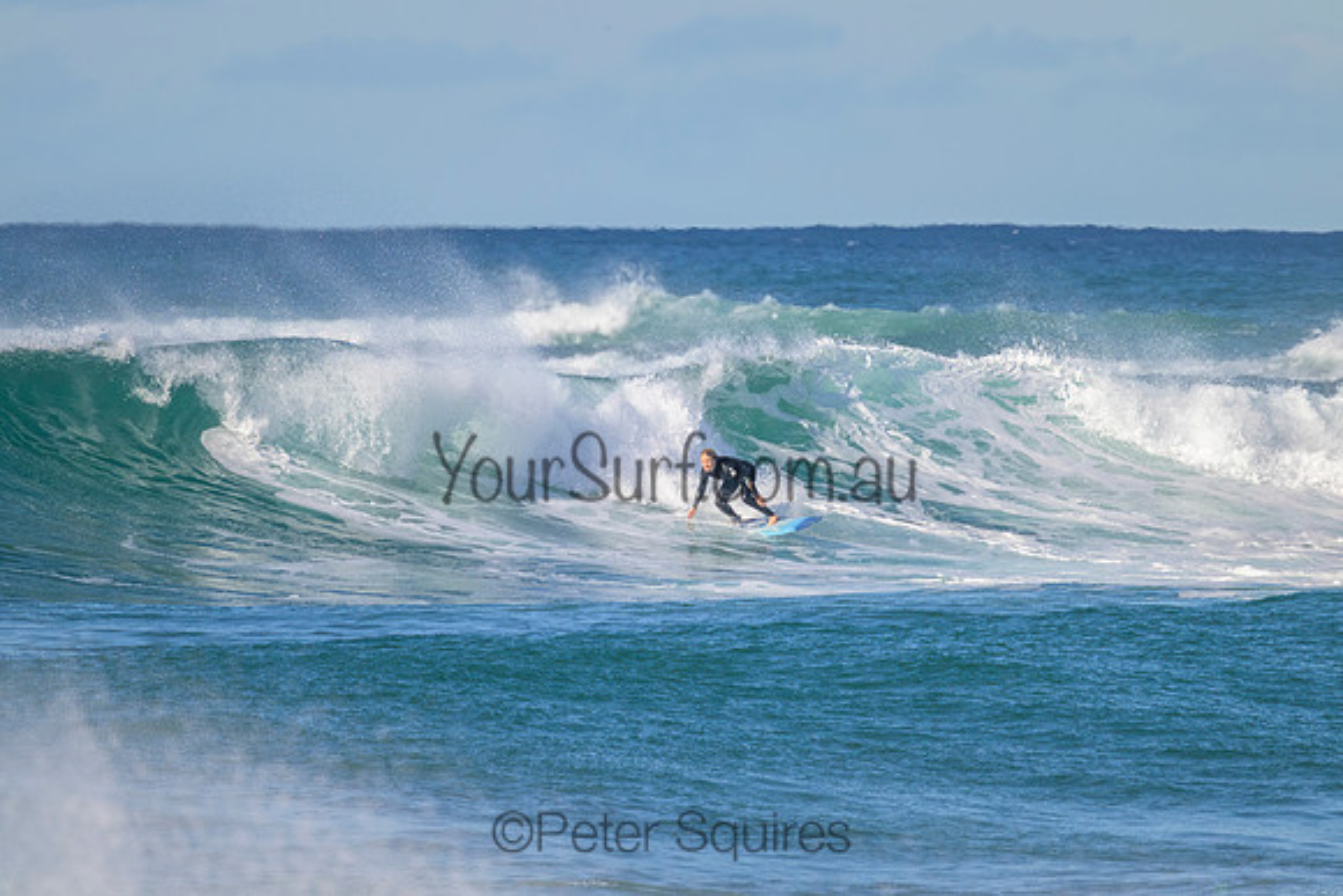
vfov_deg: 1.7
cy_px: 448
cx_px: 672
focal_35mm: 833
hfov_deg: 2.5
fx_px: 31093
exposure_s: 1/2000
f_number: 11
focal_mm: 800
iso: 1100
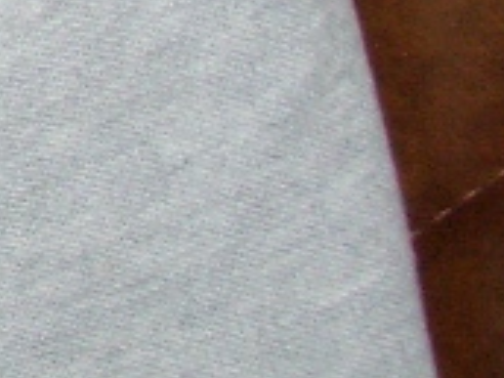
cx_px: -1140
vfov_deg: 5.7
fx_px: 3567
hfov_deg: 7.0
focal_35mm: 245
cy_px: -747
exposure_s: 1/60
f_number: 2.8
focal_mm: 7.1
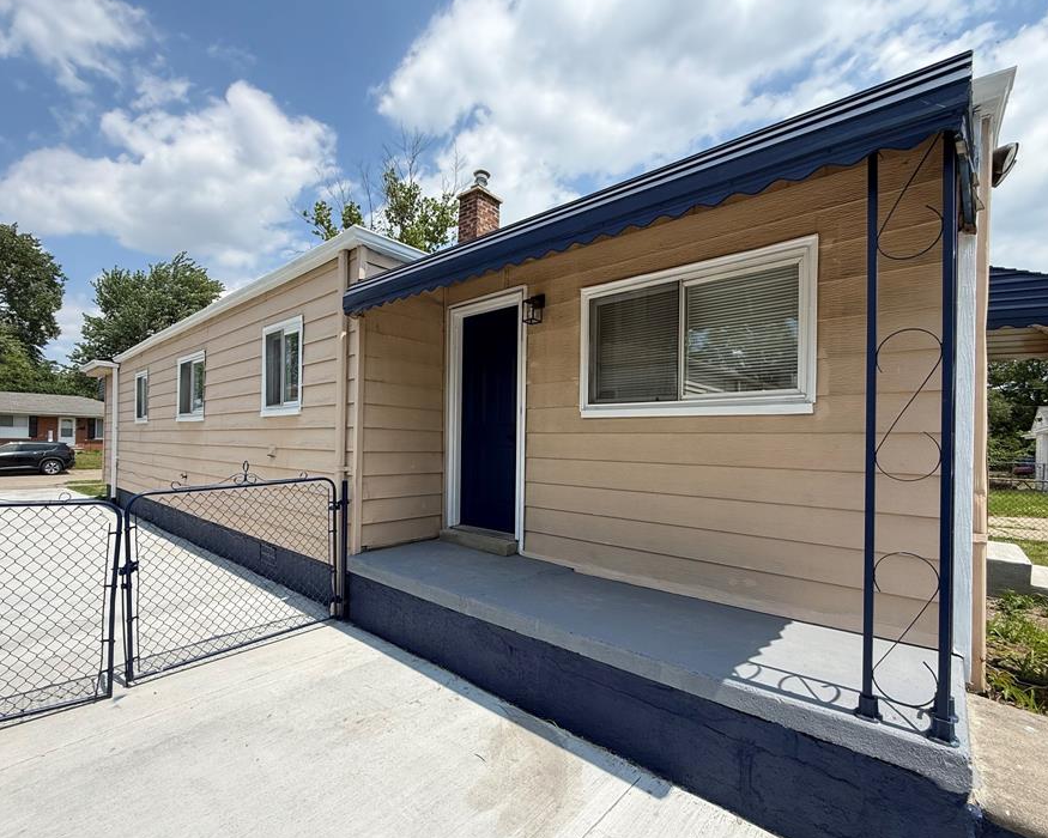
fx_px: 496
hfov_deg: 93.0
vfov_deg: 80.3
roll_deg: -0.9
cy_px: 441
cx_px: 497
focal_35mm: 16
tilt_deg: +0.7
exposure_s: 1/1211
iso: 50
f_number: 2.2
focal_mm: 2.22
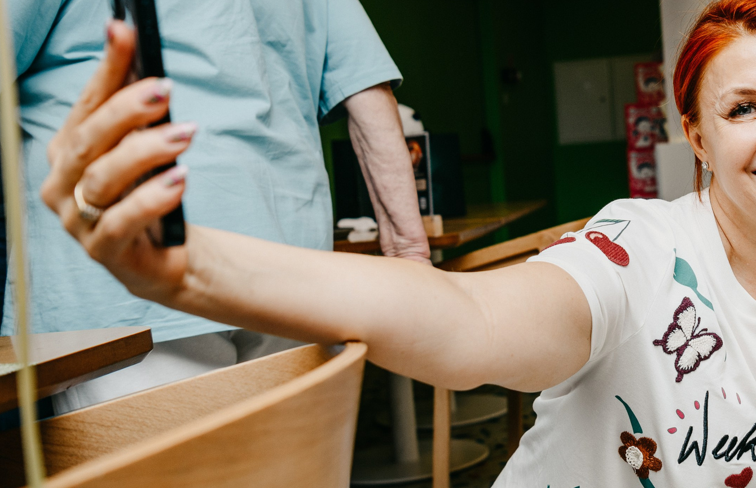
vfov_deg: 22.9
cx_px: 728
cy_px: 219
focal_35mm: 58
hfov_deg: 32.4
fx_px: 1207
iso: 125
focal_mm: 28
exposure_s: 1/160
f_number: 3.5
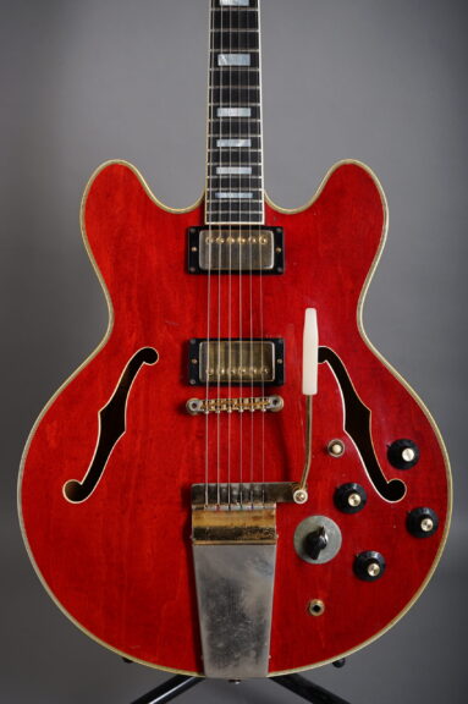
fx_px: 1016
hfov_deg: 25.9
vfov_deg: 38.2
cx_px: 234
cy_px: 352
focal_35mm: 52
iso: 160
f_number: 8
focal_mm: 52
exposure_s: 1/160
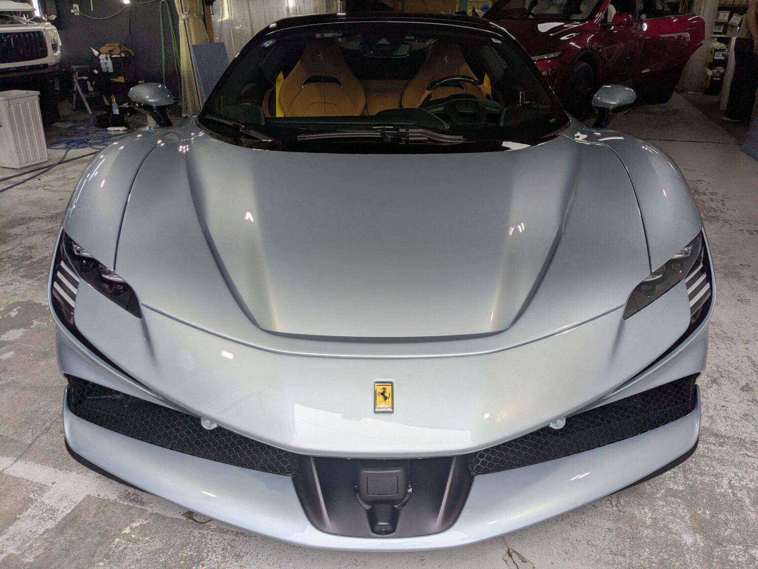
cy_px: 284
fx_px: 591
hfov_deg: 65.3
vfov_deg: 51.4
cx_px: 379
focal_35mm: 27
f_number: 1.73
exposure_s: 1/731
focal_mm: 4.38
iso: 58
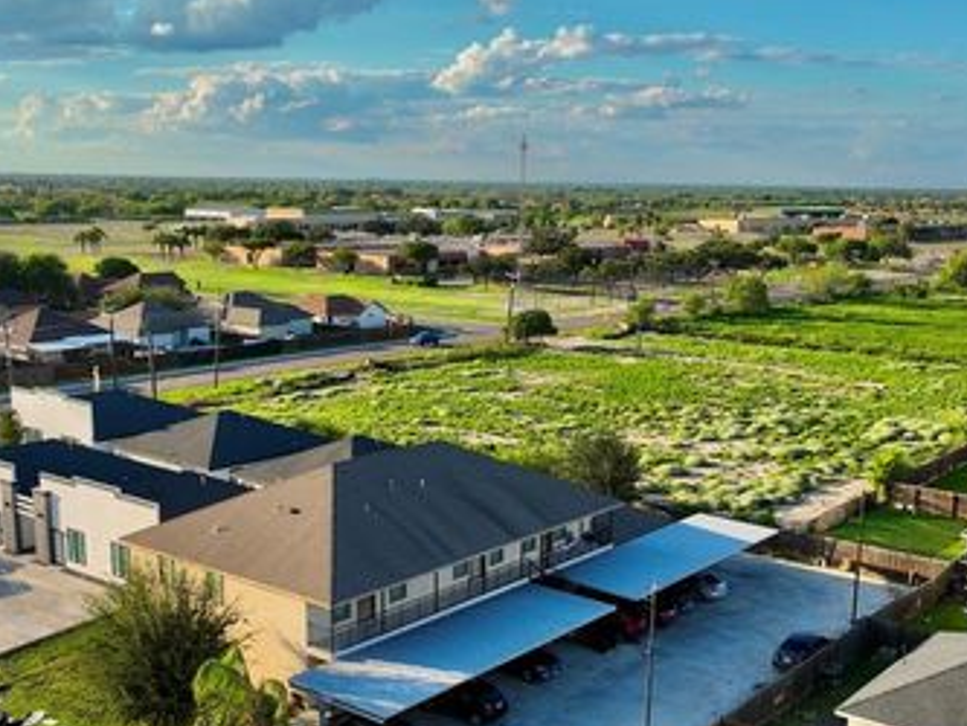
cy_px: 420
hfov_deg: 51.2
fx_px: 1006
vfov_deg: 39.6
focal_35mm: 36
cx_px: 412
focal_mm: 12.29
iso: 170
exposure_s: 1/80
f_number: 2.8
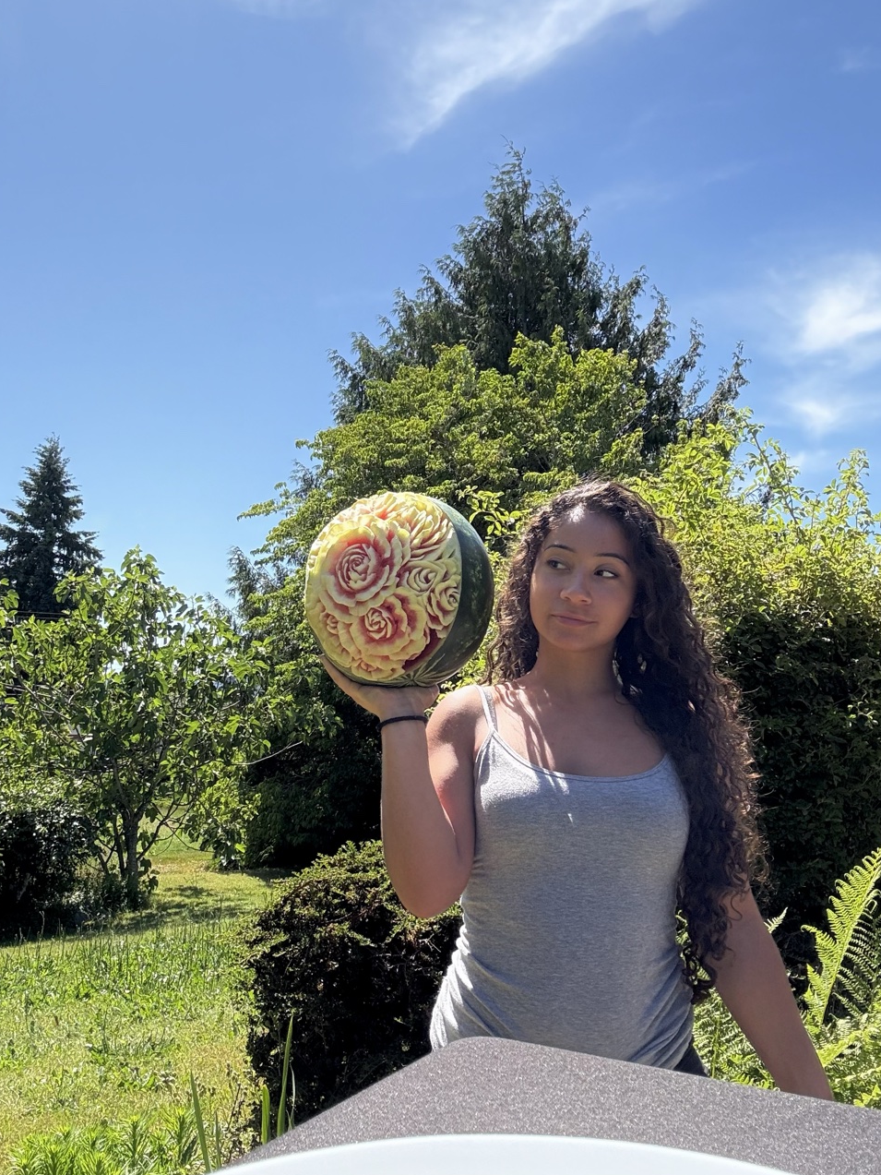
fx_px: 1120
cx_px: 428
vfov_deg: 55.3
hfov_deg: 42.9
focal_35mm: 33
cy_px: 565
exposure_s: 1/981
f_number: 1.9
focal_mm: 2.69
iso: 32
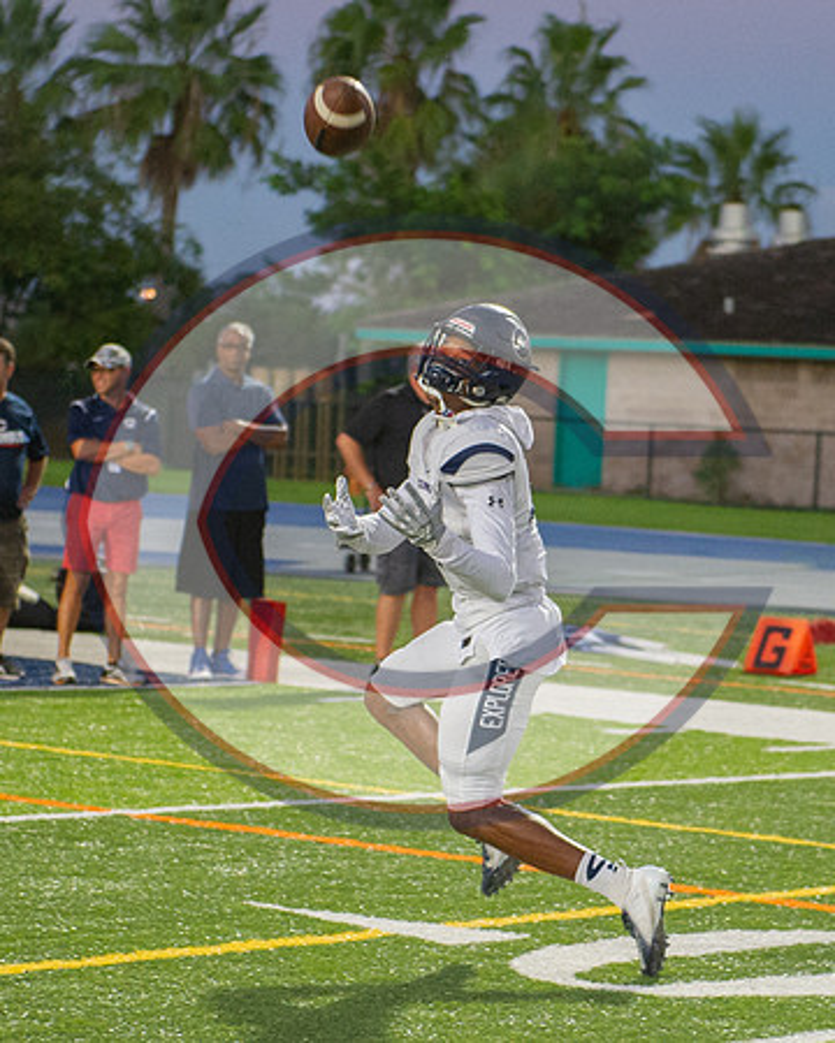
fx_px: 4395
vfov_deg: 13.5
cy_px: 618
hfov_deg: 10.8
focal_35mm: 142
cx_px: 539
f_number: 2.8
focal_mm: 70
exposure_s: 1/800
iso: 4000
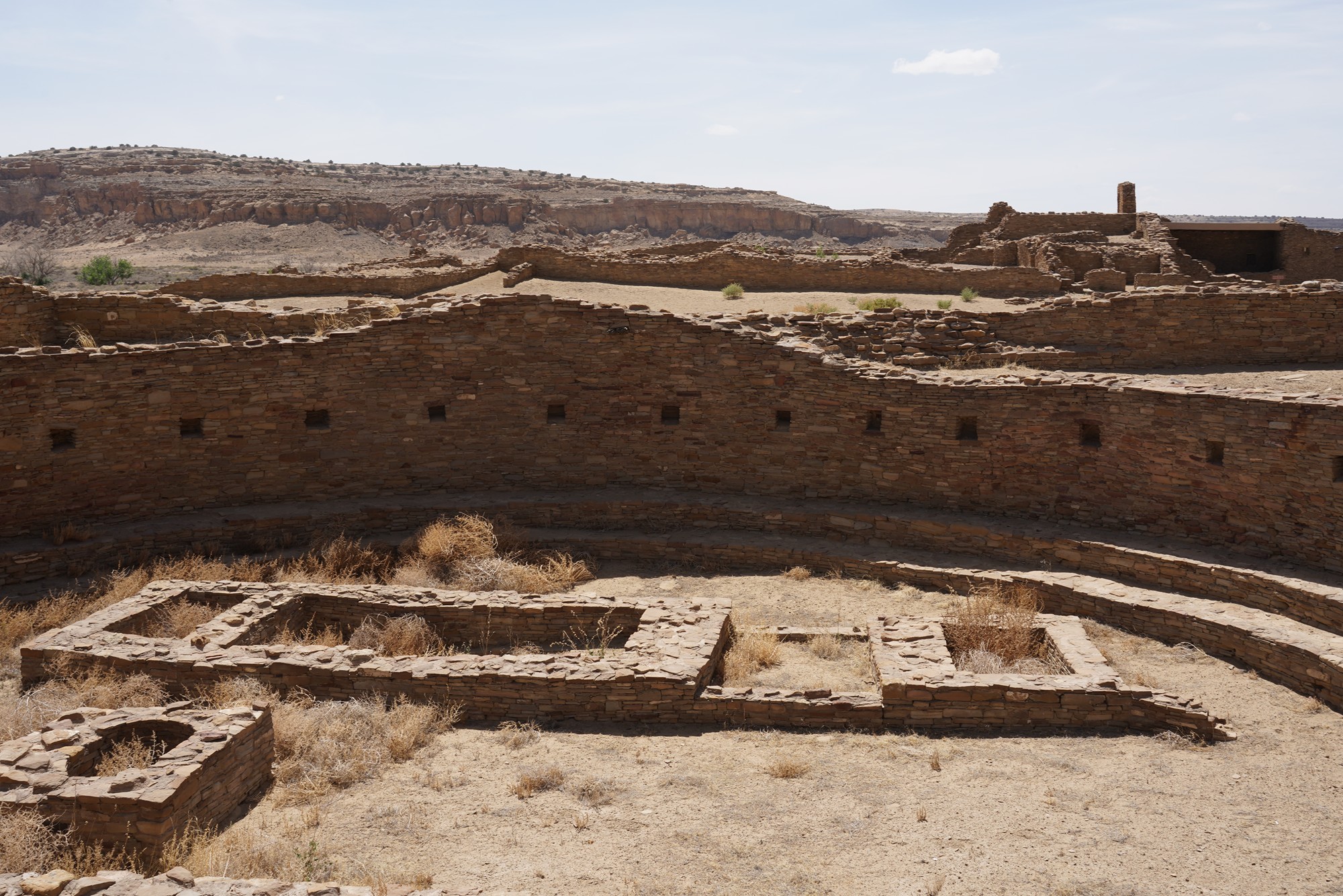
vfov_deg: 35.1
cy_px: 448
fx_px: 1418
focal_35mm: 38
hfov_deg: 50.7
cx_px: 672
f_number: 14
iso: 100
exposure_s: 1/100
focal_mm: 38
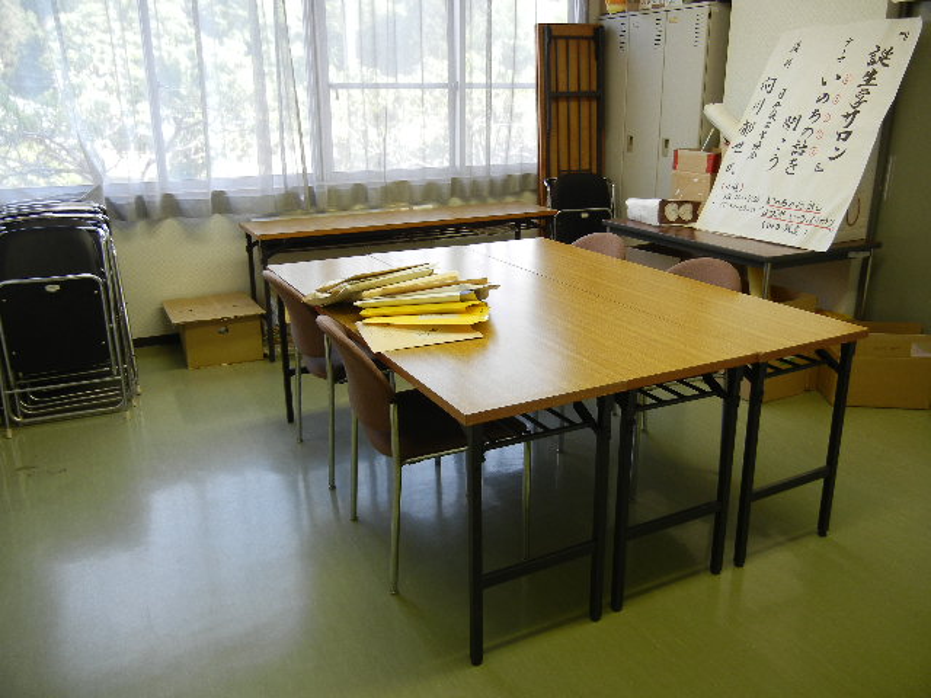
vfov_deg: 46.8
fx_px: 807
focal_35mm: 30
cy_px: 349
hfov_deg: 60.0
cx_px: 466
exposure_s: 1/32.8
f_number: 3.5
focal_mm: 5.4
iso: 160
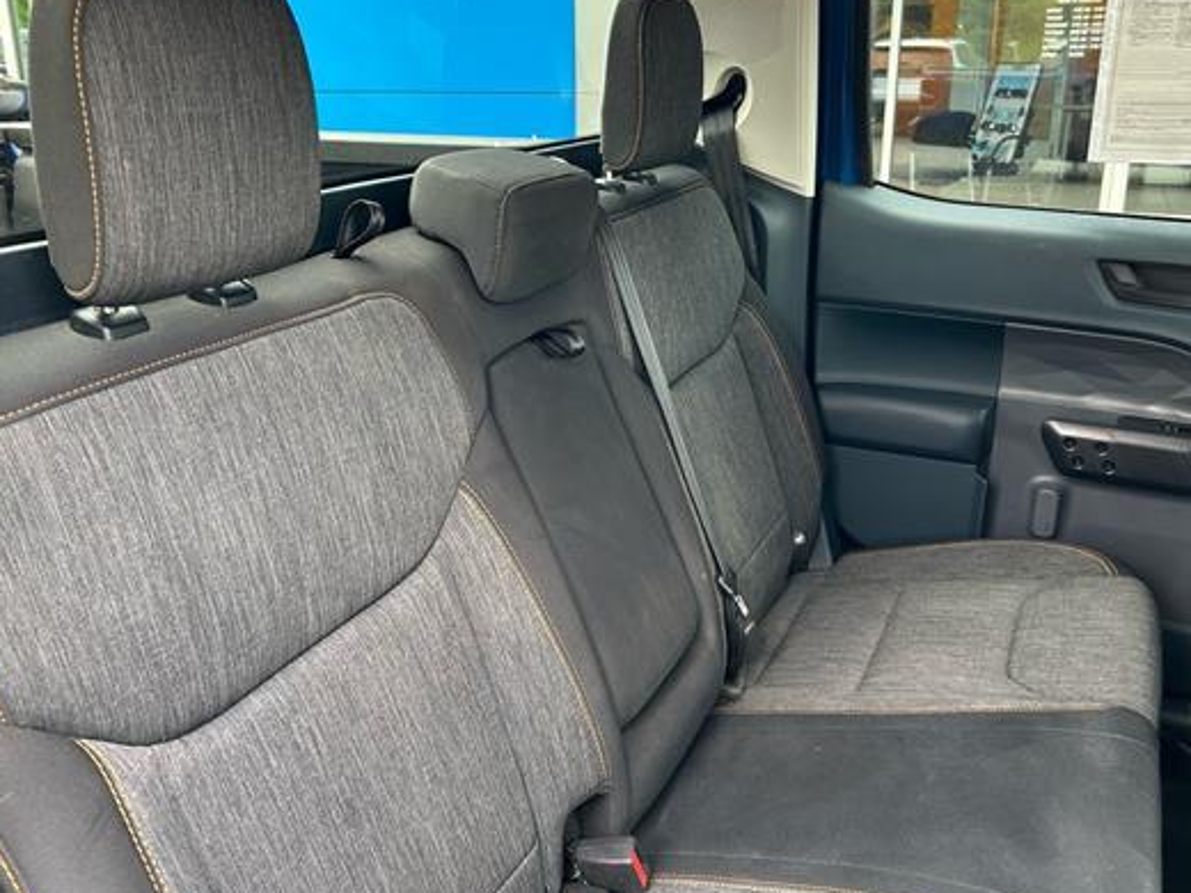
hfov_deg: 56.8
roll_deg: +0.1
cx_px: 568
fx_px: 1101
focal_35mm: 32
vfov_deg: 44.1
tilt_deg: -17.7
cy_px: 410
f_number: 1.5
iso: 125
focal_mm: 5.7
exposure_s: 1/74
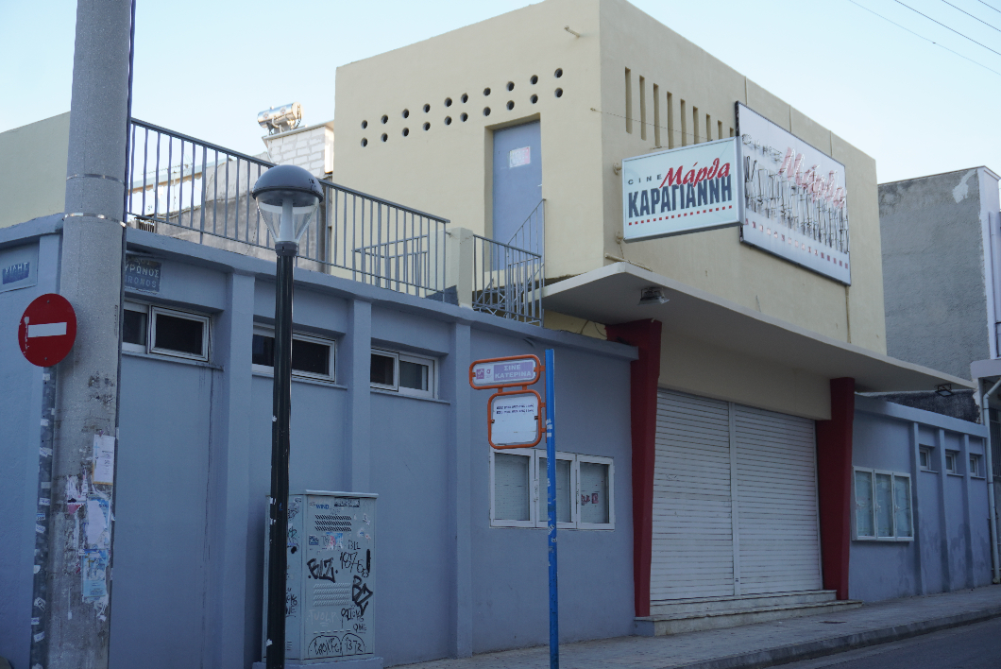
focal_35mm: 45
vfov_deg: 29.9
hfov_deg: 43.6
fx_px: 1252
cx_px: 500
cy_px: 334
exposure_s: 1/60
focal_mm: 30
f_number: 5
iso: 100
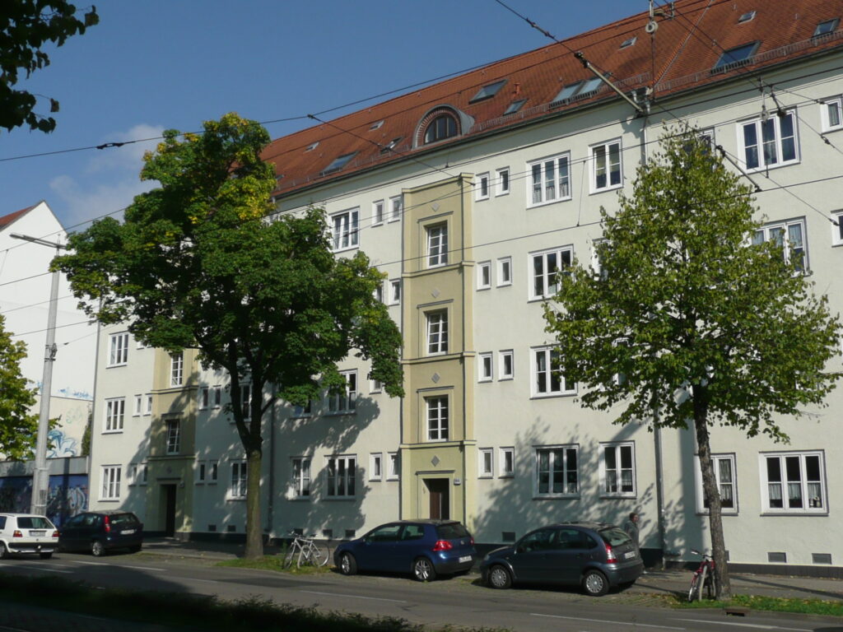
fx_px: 950
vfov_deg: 36.8
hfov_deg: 47.9
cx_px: 422
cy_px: 316
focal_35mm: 39
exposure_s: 1/400
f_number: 8
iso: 100
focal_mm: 4.6
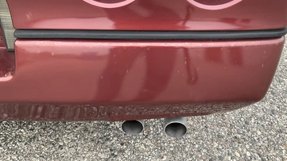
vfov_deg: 33.4
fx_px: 266
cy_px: 52
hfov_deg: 56.6
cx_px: 153
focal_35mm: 35
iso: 25
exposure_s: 1/122
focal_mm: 3
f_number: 1.8
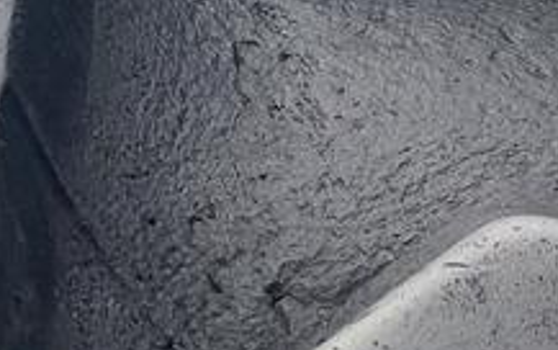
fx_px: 1902
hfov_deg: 14.6
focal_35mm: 125
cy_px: 180
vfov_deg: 10.5
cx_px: 1016
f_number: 1.8
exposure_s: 1/100
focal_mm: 4.65
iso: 64
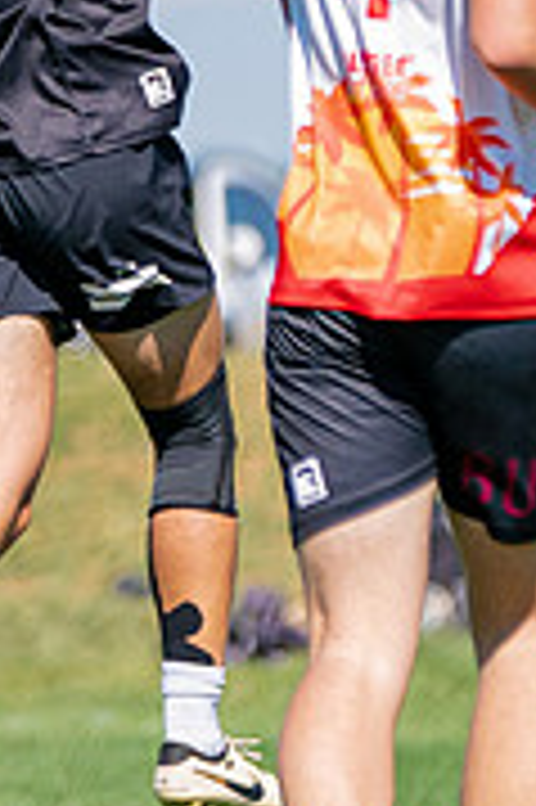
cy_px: -82
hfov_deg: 2.0
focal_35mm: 674
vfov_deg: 3.1
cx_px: -155
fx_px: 15081
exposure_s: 1/6400
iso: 400
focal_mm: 143
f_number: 2.8
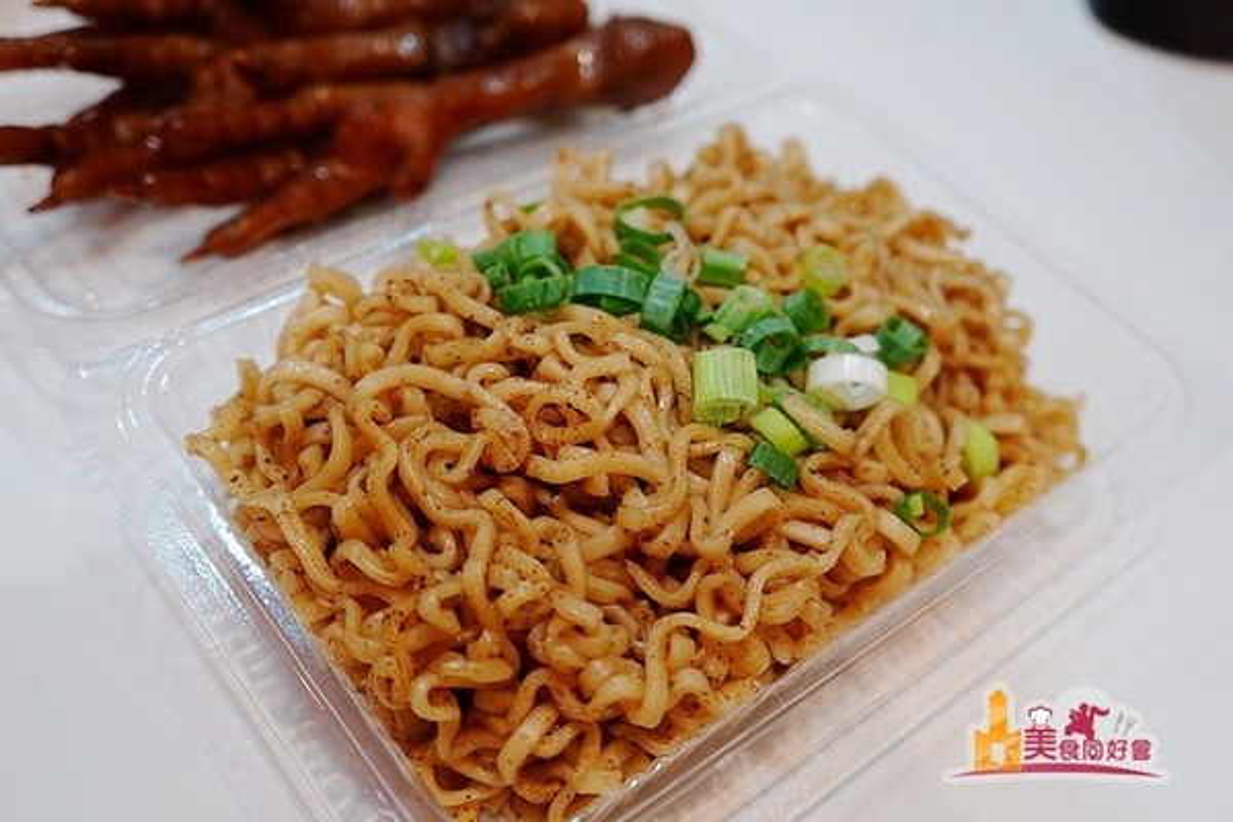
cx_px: 616
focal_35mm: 38
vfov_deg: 35.5
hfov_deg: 51.3
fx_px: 1284
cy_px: 411
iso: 1000
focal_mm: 25
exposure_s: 1/60
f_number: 4
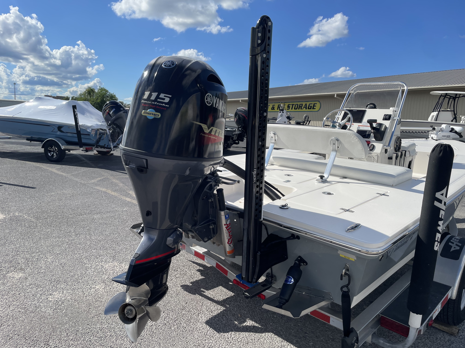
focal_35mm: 26
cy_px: 174
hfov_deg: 67.3
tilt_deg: -6.9
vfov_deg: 53.1
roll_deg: -3.1
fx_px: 349
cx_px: 232
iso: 32
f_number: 1.6
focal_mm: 4.2
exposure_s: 1/4831
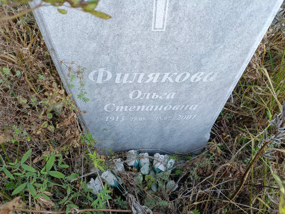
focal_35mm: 25
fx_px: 206
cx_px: 142
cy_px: 107
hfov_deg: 69.4
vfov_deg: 54.9
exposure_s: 1/100
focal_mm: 4.76
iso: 203
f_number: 1.69
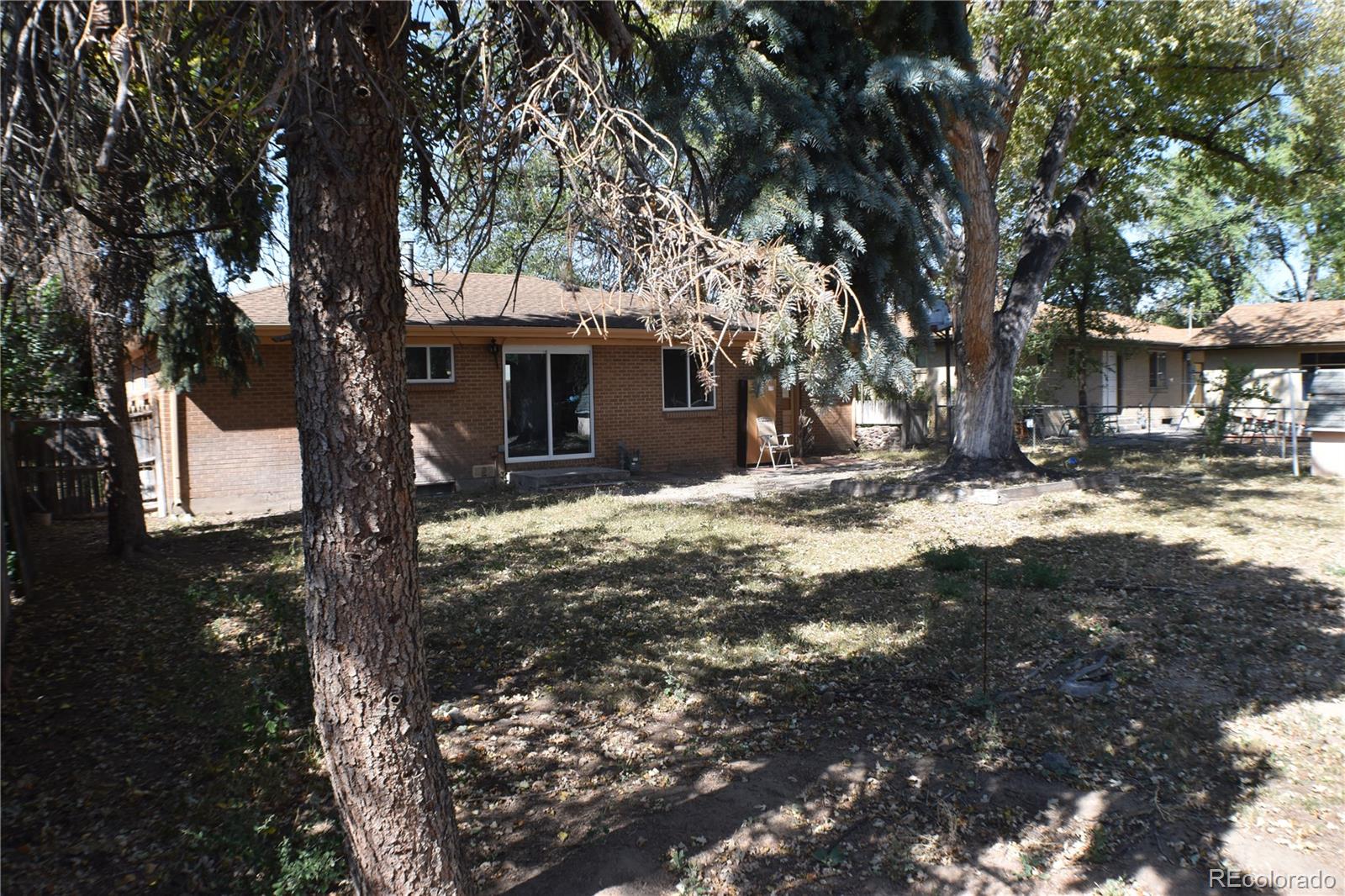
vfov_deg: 38.3
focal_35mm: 34
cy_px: 448
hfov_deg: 55.1
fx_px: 1289
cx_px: 672
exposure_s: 1/250
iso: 250
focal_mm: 23
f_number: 8
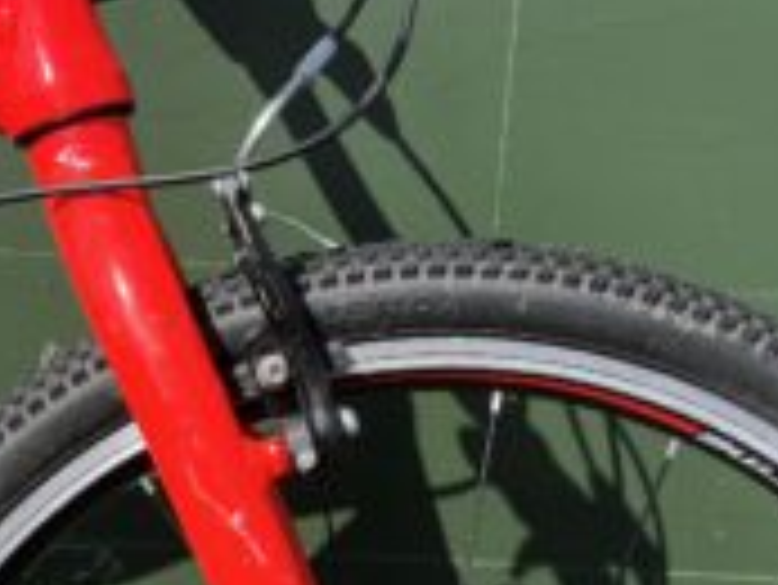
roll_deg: -2.4
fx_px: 1619
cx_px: 306
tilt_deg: -19.5
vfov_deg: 18.9
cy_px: 765
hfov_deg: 27.0
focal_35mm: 72
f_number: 1.6
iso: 50
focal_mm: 5.1
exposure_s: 1/1600
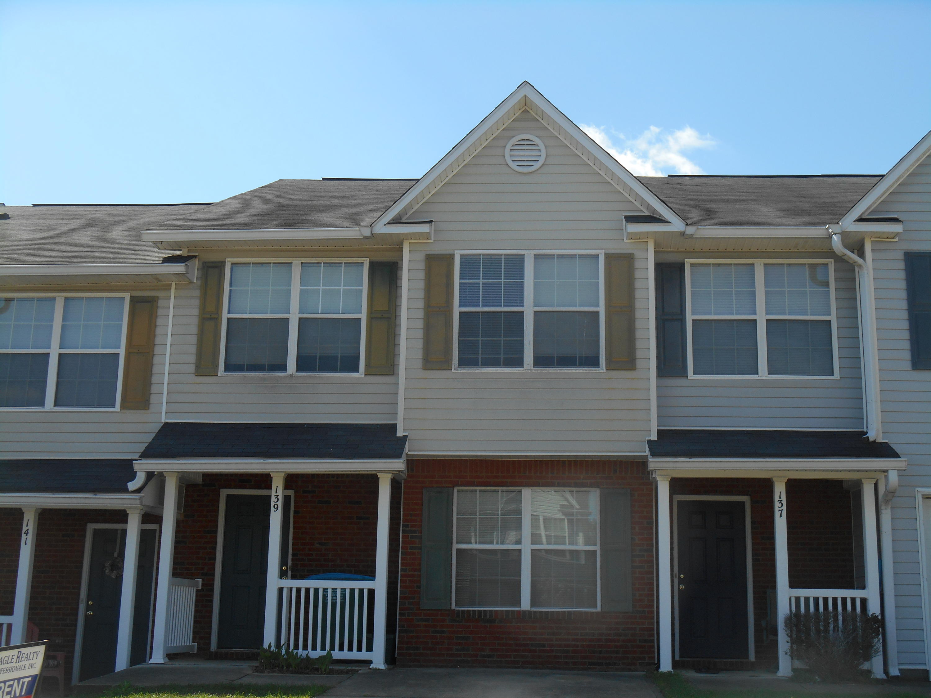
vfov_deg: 31.5
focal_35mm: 46
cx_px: 466
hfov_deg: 41.2
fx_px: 1237
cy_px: 349
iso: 80
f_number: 4
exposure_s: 1/500
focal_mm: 8.3
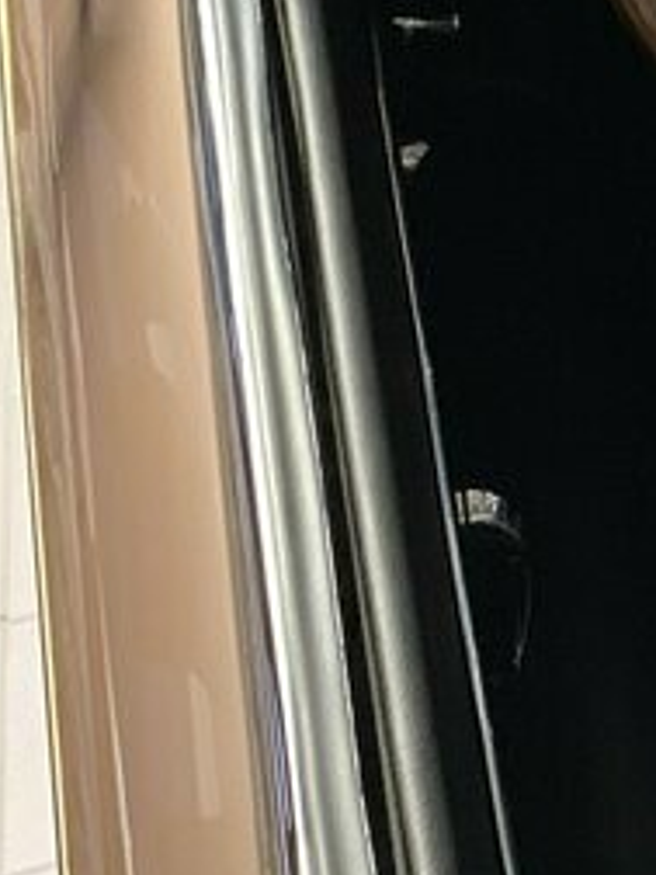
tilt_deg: -49.6
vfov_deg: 19.1
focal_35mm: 103
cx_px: 1295
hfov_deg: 12.7
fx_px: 2603
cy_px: 427
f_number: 1.8
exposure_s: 1/25
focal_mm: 4.25
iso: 800
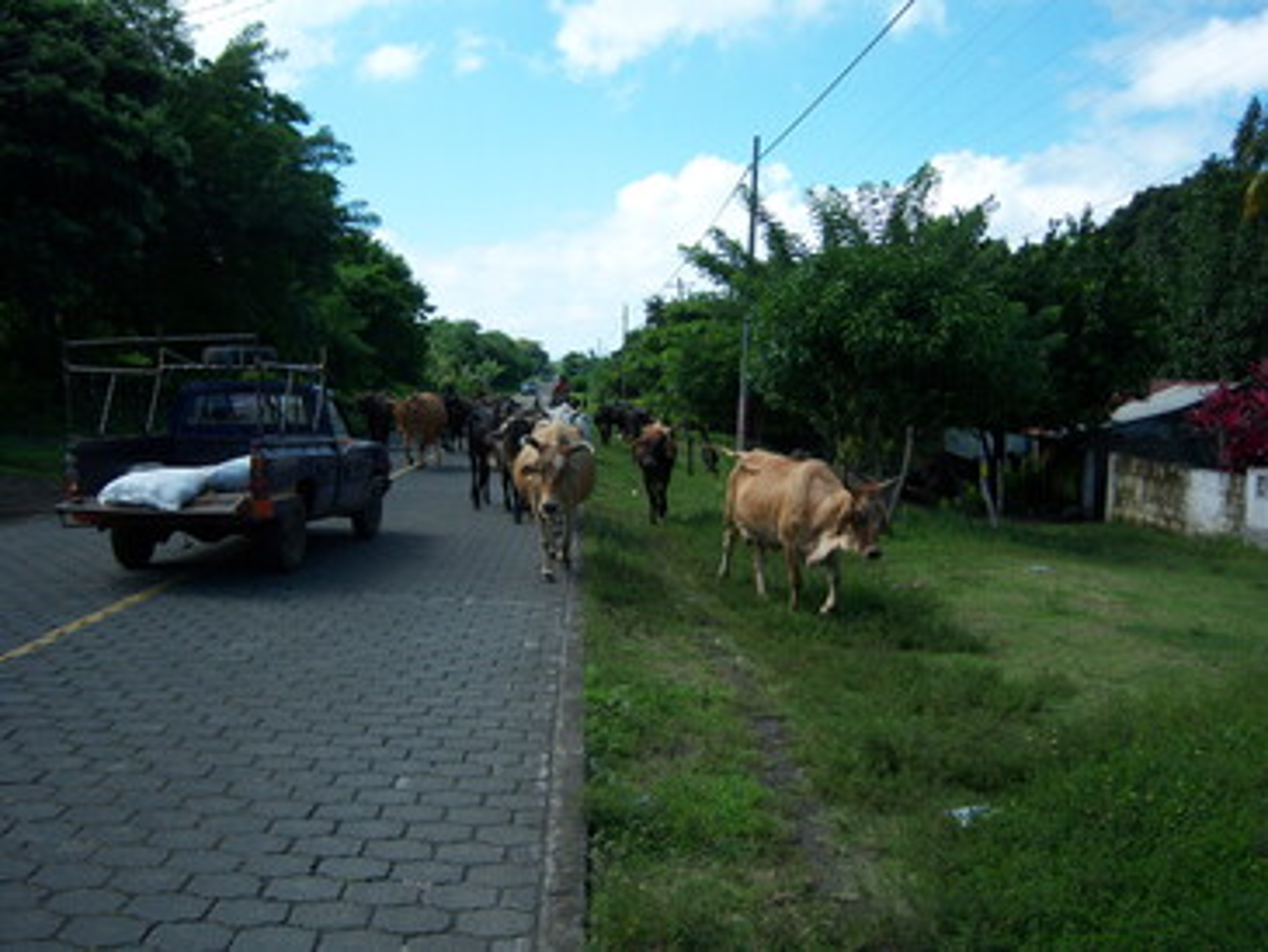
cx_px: 634
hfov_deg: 51.3
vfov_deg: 39.7
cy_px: 476
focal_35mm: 36
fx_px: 1319
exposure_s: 1/1000
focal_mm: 7.5
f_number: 2.8
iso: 80
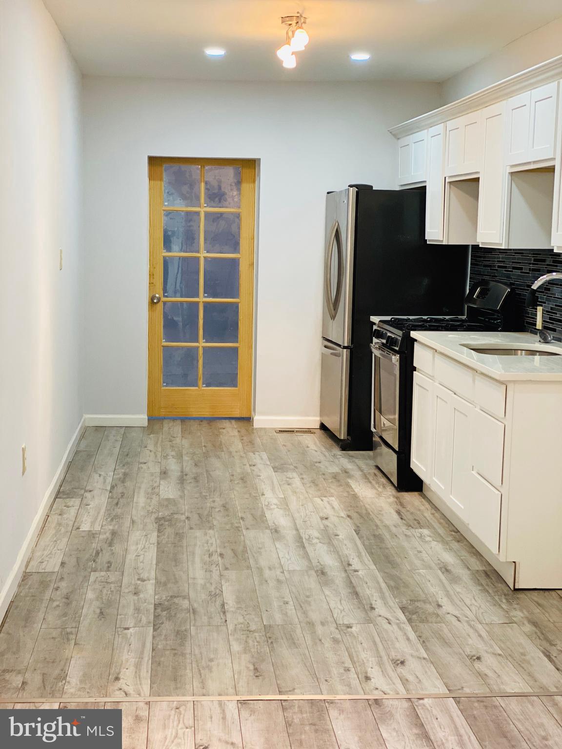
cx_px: 281
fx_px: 1126
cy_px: 374
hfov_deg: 28.0
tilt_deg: -7.1
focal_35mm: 52
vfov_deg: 36.8
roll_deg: -1.1
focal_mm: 6
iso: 125
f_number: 2
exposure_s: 1/60
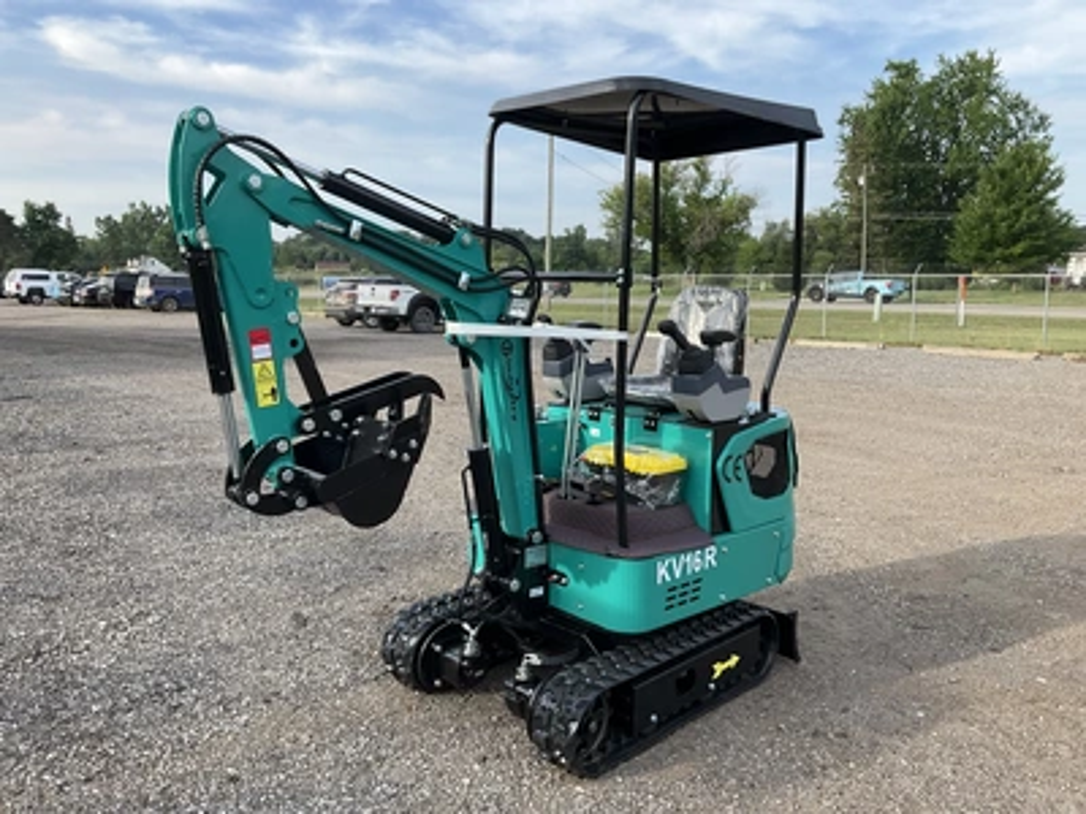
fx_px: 910
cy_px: 407
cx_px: 543
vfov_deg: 48.2
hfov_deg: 61.7
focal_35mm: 29
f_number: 1.8
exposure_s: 1/540
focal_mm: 3
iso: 25
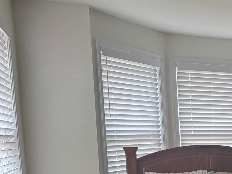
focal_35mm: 63
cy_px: 194
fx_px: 422
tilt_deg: -6.0
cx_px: 301
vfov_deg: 22.0
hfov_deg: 26.2
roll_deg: +0.9
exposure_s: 1/121
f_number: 1.78
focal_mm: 6.76
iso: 200
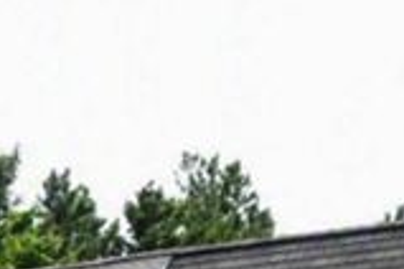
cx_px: -572
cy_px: 801
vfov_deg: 6.0
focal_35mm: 213
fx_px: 2390
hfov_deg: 8.8
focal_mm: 22
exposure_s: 1/320
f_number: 10
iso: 400
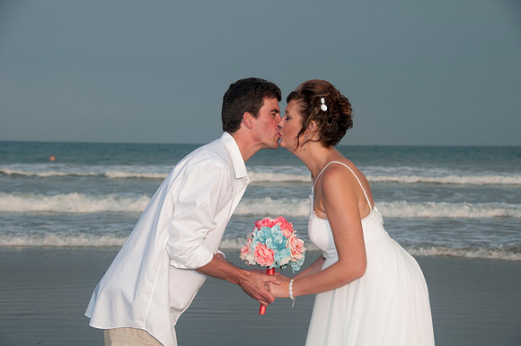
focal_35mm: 90
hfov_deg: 22.7
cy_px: 173
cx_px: 260
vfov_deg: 15.1
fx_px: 1301
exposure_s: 1/250
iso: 100
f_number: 7.1
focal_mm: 60
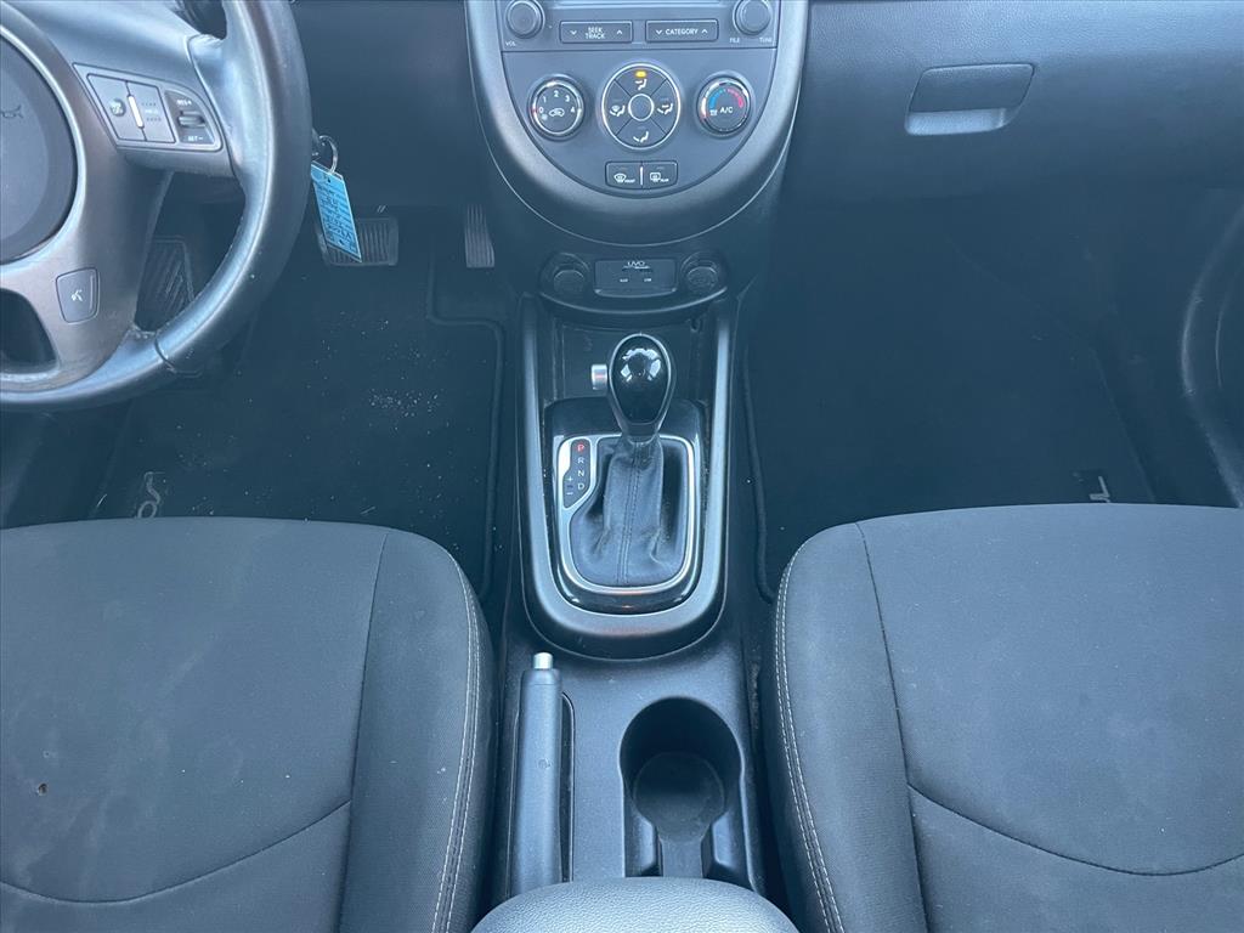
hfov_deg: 67.3
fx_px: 934
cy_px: 466
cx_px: 622
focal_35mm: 26
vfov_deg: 53.1
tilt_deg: -53.2
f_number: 1.6
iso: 400
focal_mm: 4.2
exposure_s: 1/60
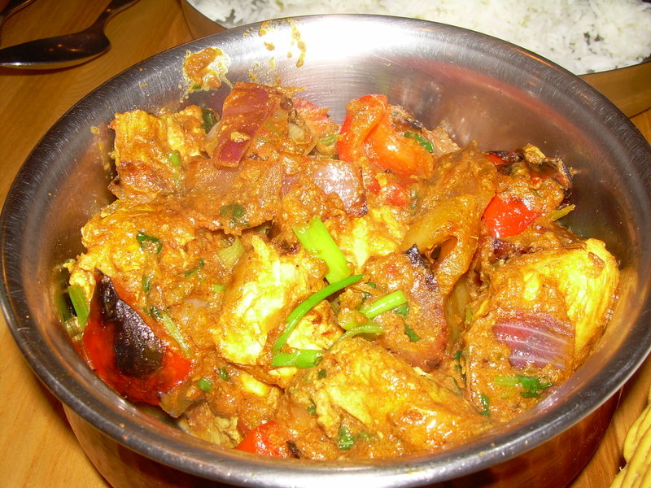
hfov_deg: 49.0
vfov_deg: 37.7
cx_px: 326
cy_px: 244
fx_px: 715
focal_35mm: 38
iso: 50
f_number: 2.8
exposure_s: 1/60
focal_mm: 6.3
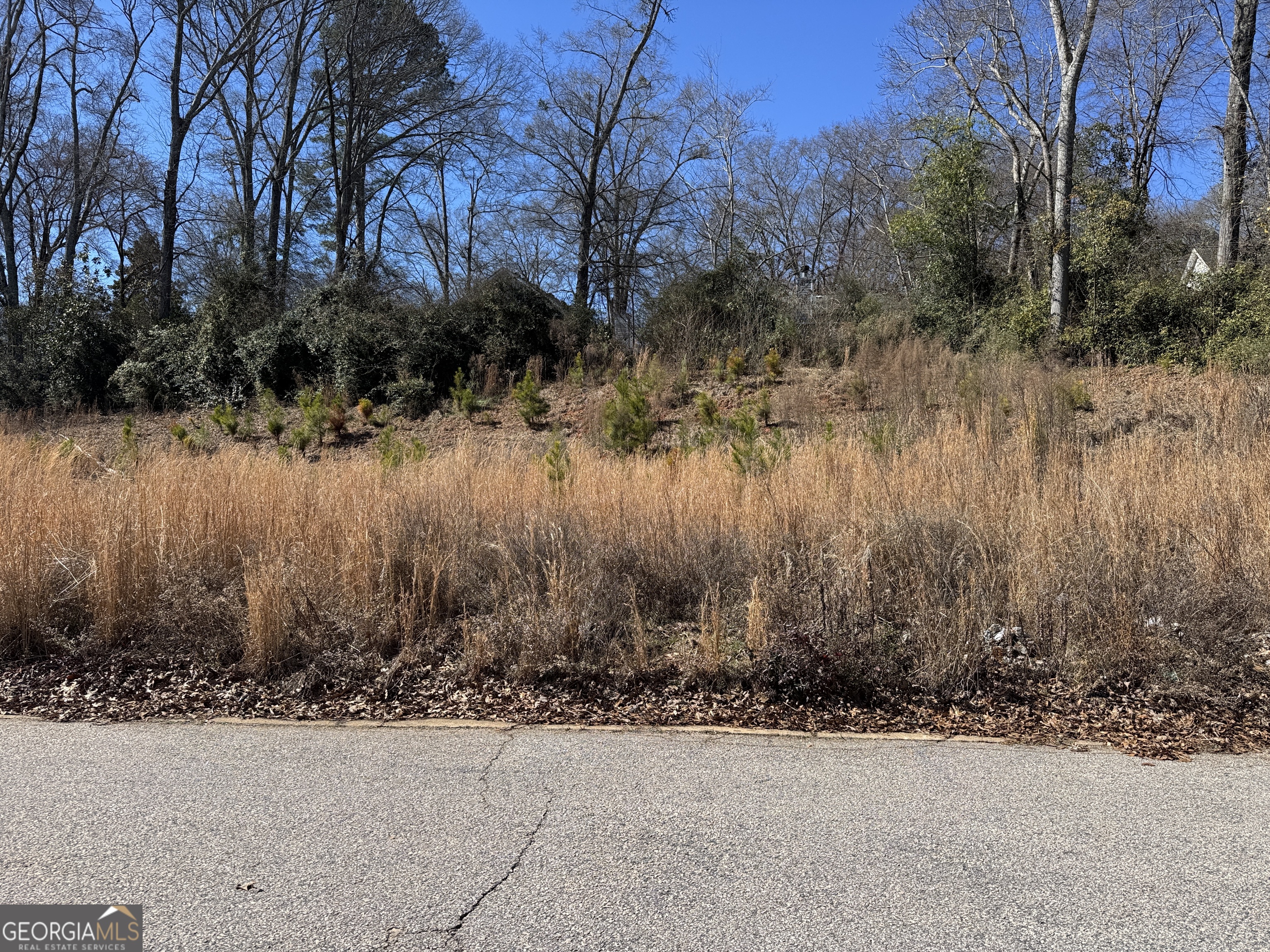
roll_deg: -0.4
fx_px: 881
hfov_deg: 71.6
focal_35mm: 24
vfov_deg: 56.8
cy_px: 476
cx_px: 635
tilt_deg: -1.0
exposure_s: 1/3247
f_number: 1.78
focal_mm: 6.76
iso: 80
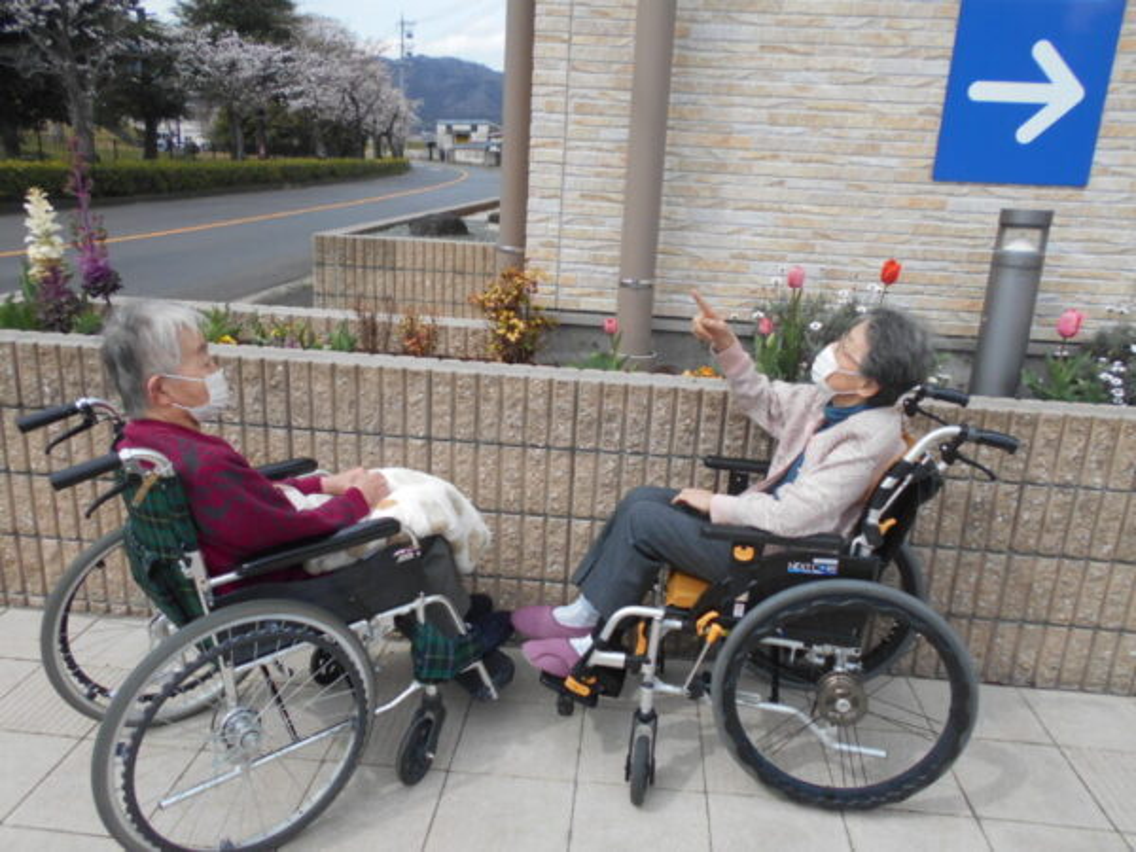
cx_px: 568
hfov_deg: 67.3
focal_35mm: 26
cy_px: 426
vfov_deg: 53.1
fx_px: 853
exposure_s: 1/640
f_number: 3.2
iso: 80
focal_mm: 4.6
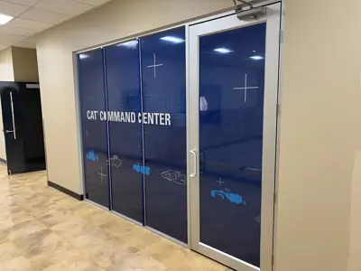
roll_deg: +0.9
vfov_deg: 53.1
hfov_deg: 67.3
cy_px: 136
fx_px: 271
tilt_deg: -7.9
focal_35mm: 26
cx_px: 180
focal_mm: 5.7
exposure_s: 1/60
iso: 100
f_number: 1.5
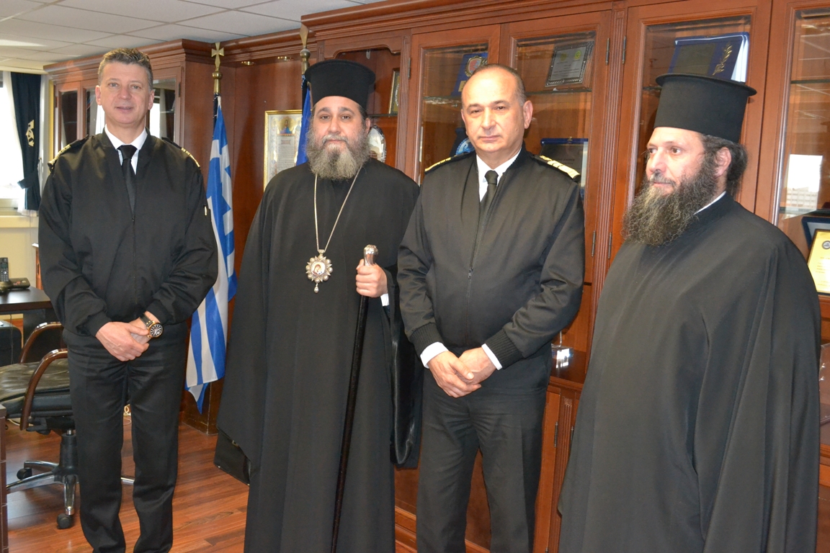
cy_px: 276
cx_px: 415
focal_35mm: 36
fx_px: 830
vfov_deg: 36.9
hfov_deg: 53.1
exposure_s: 1/60
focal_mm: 24
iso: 3200
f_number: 7.1
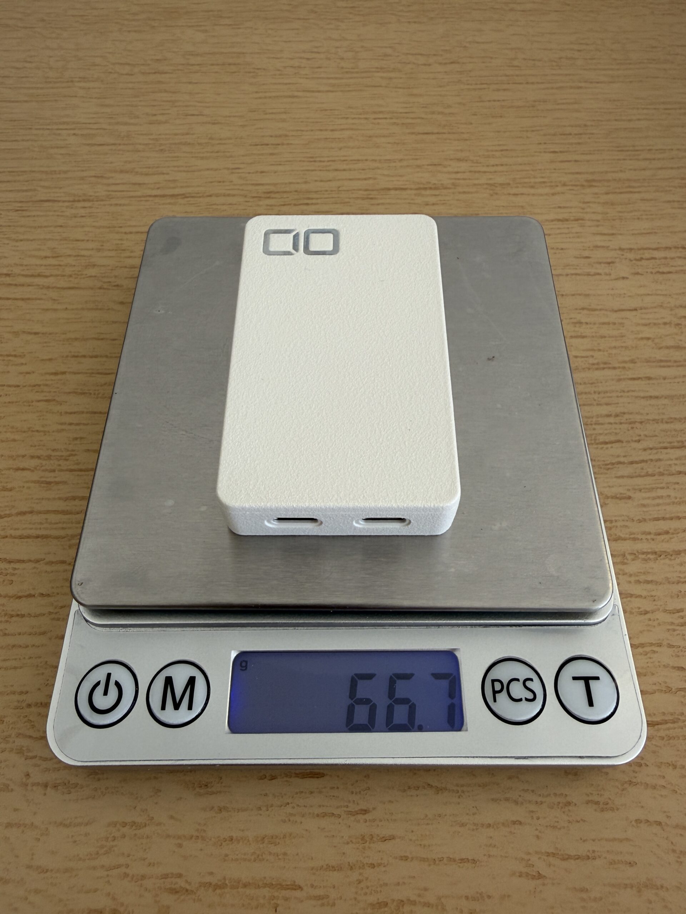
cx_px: 343
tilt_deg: -55.1
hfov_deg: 53.1
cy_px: 457
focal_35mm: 26
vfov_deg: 67.3
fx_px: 687
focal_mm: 2.22
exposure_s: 1/121
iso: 100
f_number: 2.2
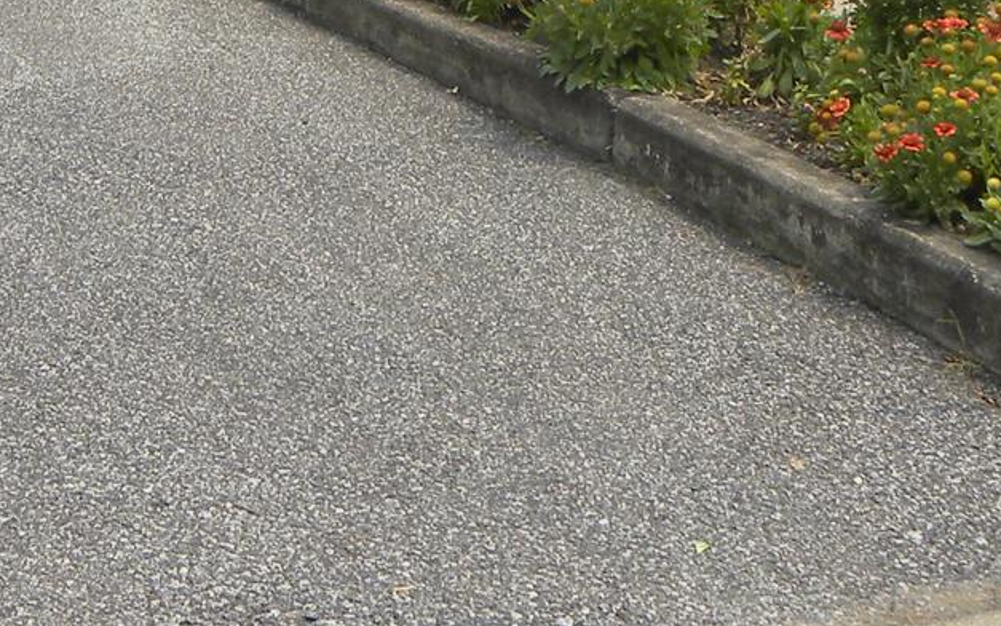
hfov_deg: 22.7
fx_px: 2455
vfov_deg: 13.4
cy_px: -393
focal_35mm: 90
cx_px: 192
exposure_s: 1/236
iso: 64
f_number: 5.6
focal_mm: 4.6
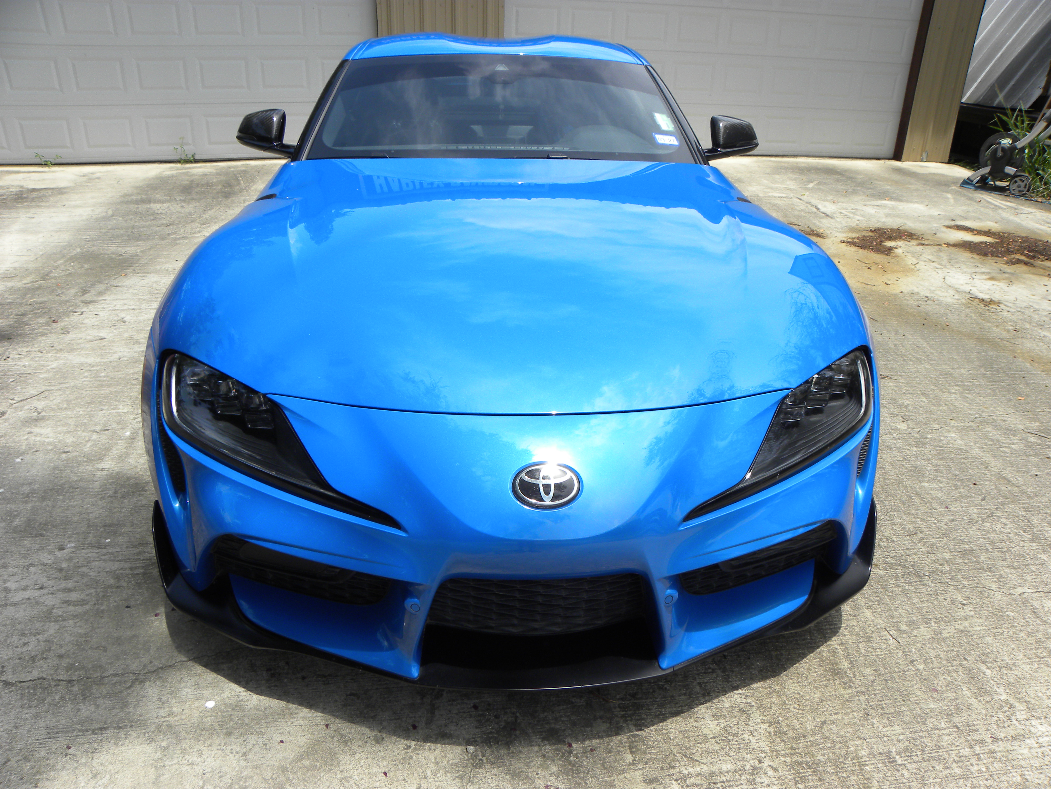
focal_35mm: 27
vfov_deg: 51.4
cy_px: 394
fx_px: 820
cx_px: 526
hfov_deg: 65.3
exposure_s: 1/243
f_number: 5
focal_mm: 4.8
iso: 64
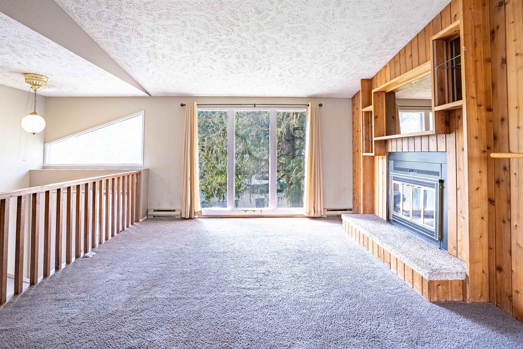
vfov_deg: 73.8
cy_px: 174
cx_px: 262
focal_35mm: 16
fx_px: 233
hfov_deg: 96.7
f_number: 8
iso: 400
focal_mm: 16
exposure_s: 1/400
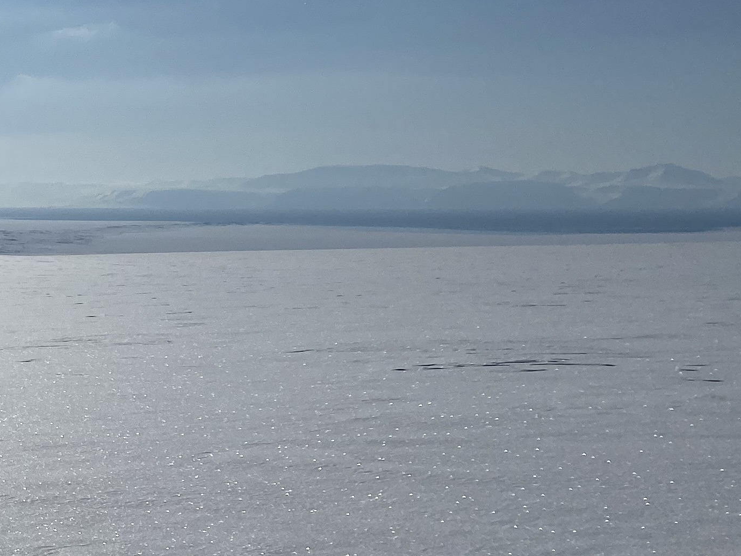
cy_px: -126
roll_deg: +0.6
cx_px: -261
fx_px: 1627
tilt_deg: +11.4
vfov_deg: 18.3
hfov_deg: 22.5
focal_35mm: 76
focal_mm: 4.25
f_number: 1.8
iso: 40
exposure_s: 1/28571
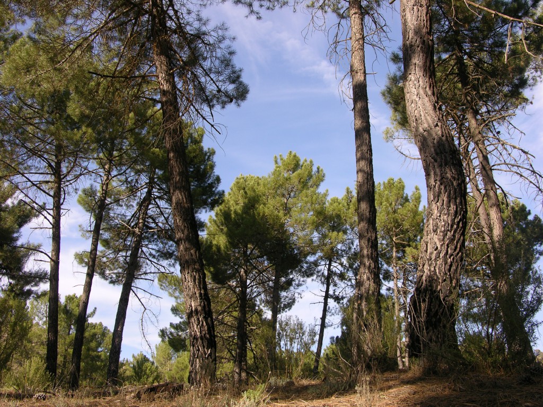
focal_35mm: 36
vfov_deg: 39.7
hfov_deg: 51.4
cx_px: 272
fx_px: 565
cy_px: 204
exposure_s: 1/159
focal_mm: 9.2
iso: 50
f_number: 5
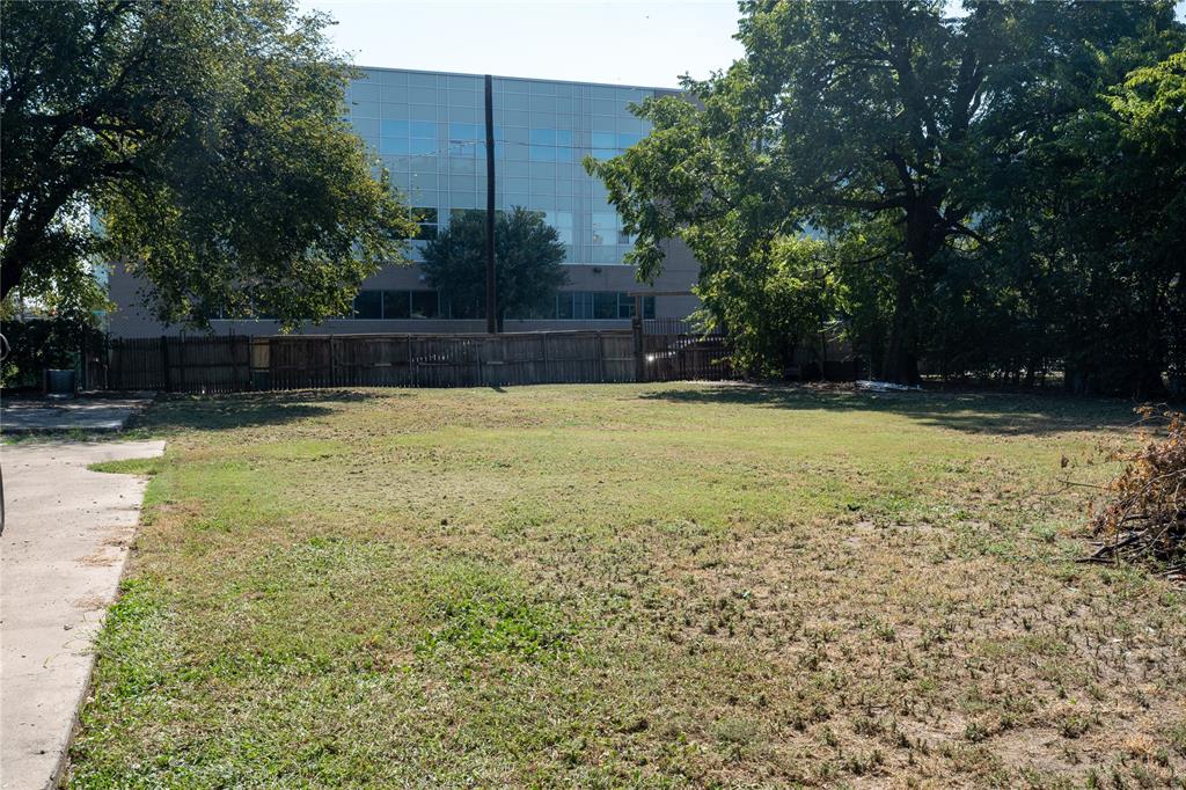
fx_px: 1153
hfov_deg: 54.4
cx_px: 593
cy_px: 395
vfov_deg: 37.8
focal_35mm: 35
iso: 400
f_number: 11
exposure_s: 1/320
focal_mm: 35
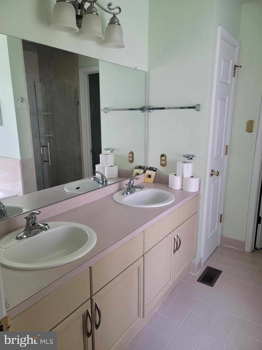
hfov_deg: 54.9
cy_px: 175
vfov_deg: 69.4
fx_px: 252
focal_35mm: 25
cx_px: 131
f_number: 1.8
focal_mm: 7
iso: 200
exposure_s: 1/60
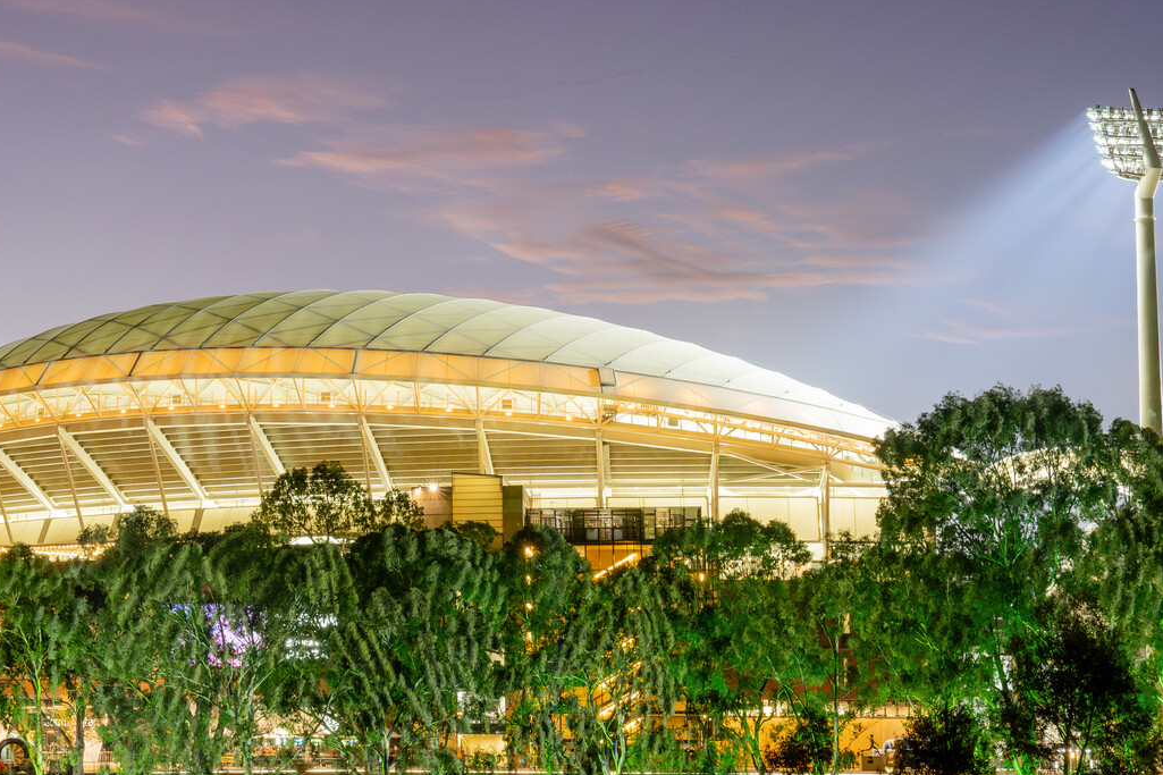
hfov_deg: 24.8
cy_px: 408
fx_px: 2584
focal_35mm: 80
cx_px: 158
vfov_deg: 17.1
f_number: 9
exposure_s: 1/1.25
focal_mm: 41
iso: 800
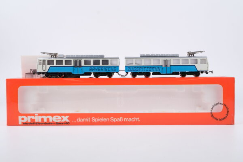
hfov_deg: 43.6
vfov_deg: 29.9
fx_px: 304
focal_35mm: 45
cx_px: 122
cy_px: 81
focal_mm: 30
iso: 640
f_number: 11
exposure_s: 1/125
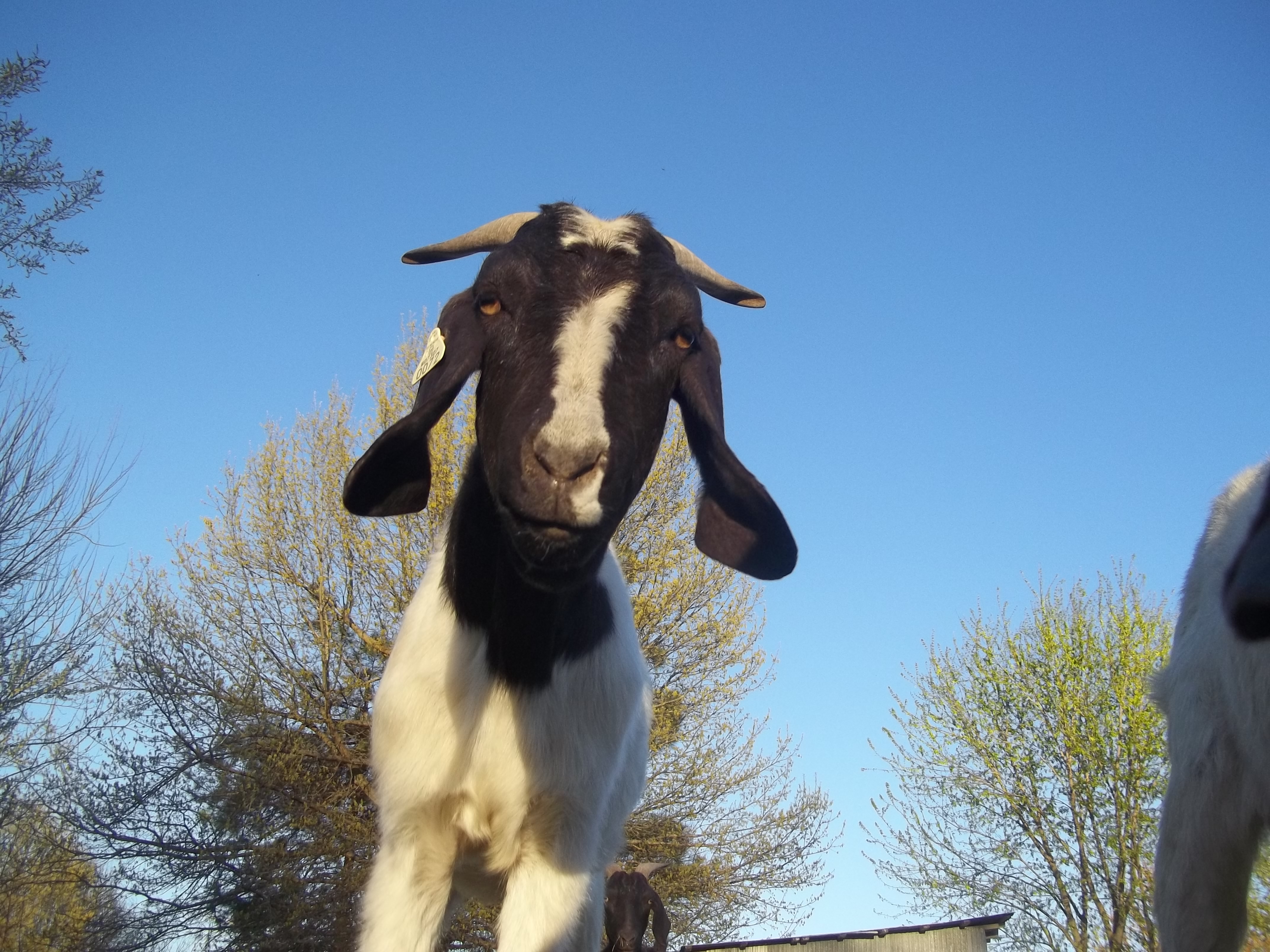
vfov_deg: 44.2
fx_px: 1174
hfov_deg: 56.8
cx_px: 635
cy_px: 476
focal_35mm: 32
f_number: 2.9
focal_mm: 5.7
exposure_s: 1/400
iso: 64
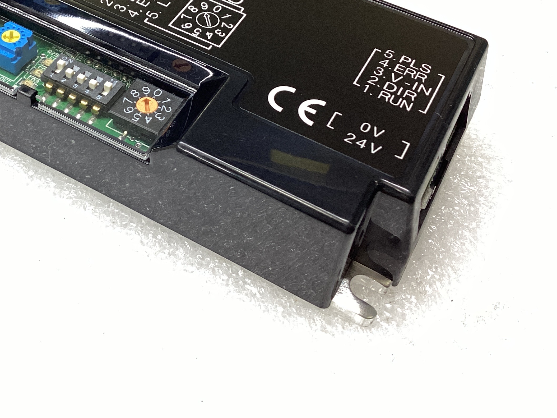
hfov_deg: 39.0
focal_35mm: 48
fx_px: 772
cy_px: 101
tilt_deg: -47.9
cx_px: 164
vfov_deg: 29.8
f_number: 2.4
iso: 160
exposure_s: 1/50
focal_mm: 3.3
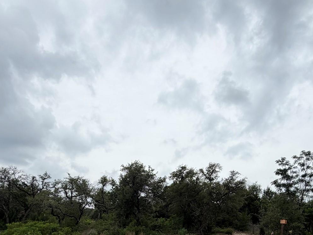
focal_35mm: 29
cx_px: 161
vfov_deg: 42.0
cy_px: 233
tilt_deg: +0.8
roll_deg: -4.0
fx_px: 262
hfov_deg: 61.6
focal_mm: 2.22
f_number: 2.2
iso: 20
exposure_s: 1/1285
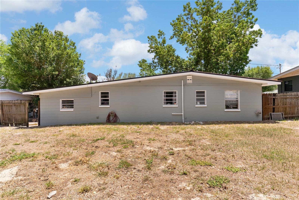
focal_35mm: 19
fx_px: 158
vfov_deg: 64.6
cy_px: 100
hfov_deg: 86.9
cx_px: 150
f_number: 8
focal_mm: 19
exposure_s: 1/60
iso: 100
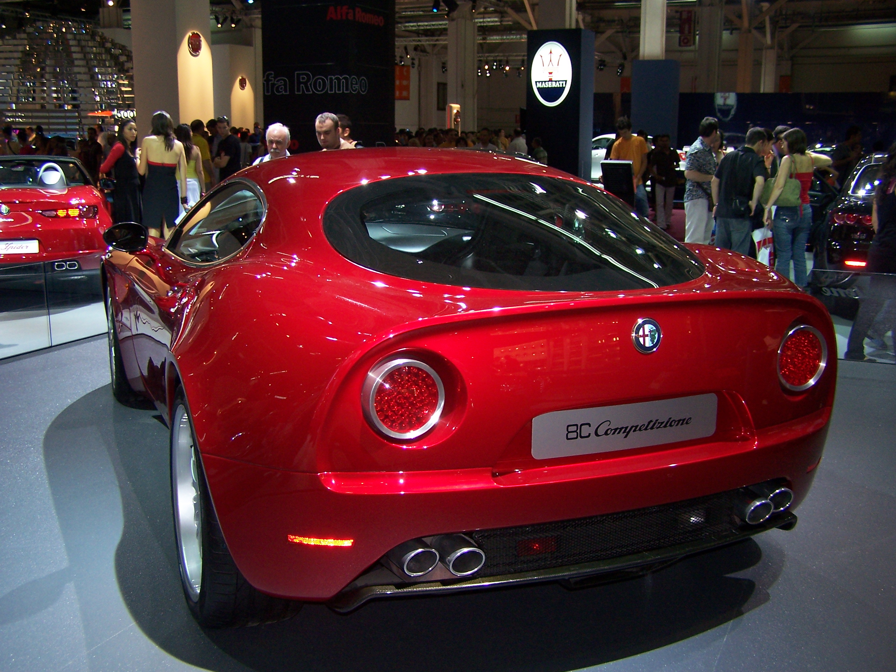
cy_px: 336
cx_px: 448
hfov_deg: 49.0
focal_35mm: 38
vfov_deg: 37.7
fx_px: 984
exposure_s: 1/60
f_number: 2.8
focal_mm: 6.3
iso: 140
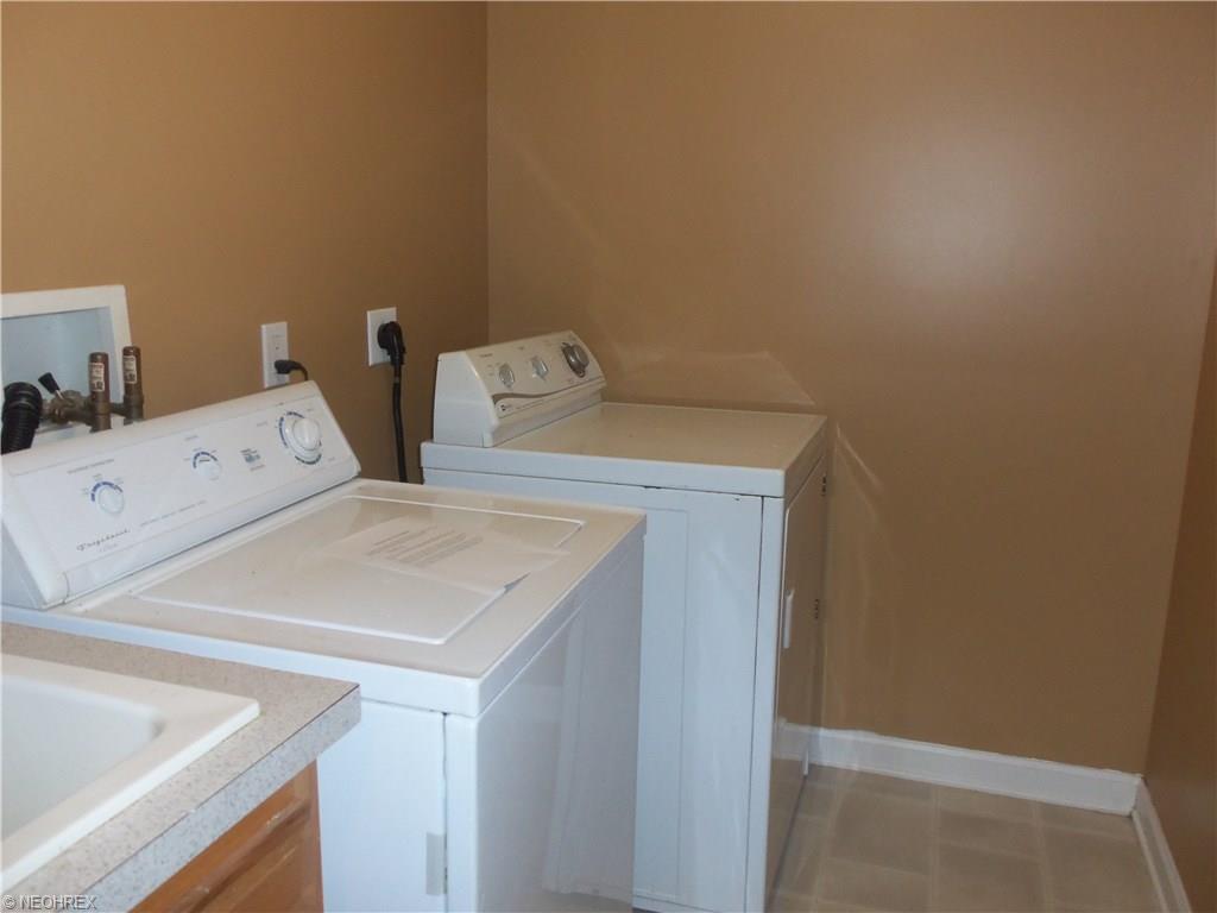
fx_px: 984
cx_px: 608
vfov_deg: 49.7
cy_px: 456
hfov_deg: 63.4
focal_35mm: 28
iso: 200
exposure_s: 1/60
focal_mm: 5.1
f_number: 3.3
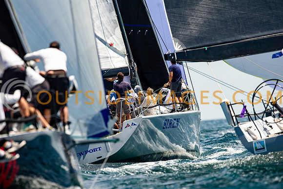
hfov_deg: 3.4
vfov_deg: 2.3
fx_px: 4714
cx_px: 142
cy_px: 94
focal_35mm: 600
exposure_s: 1/2000
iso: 400
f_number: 5.6
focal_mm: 600
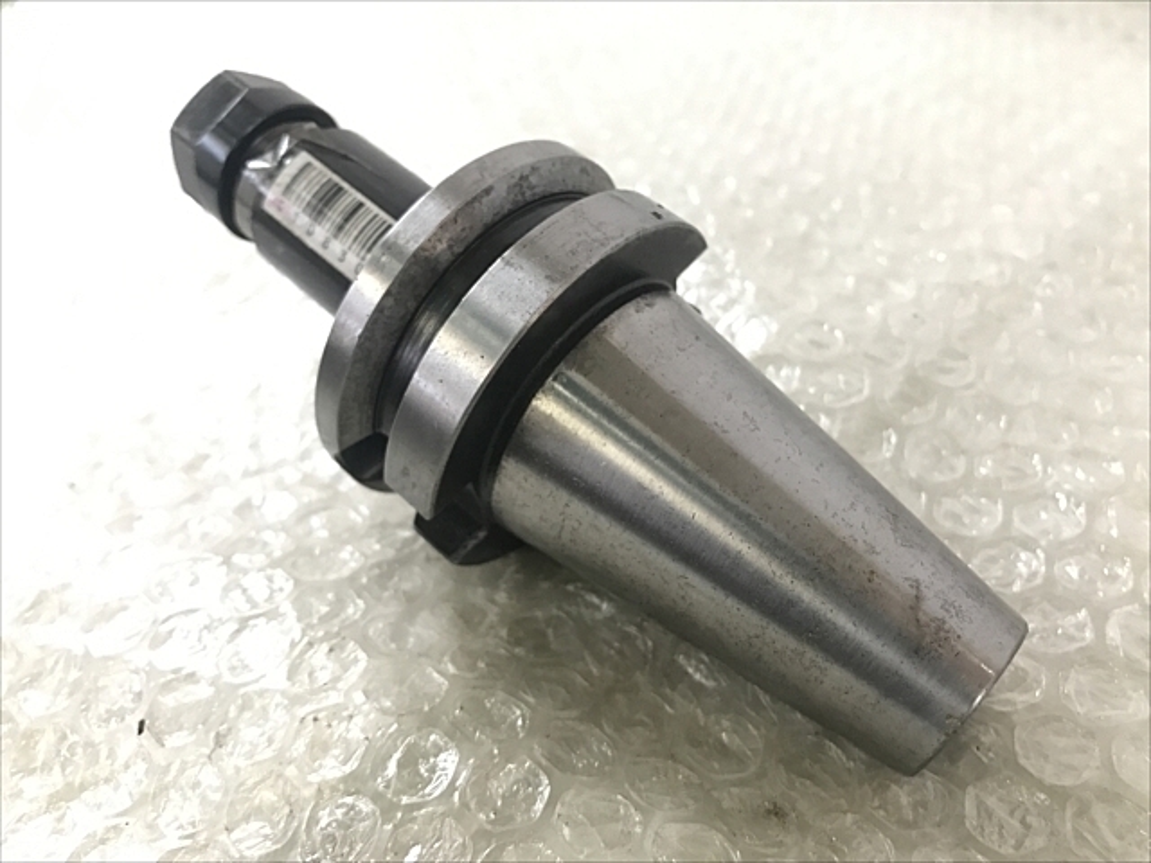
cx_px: 576
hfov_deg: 63.4
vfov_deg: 49.7
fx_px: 931
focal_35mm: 28
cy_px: 432
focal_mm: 3.99
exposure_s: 1/30
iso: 40
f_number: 1.8
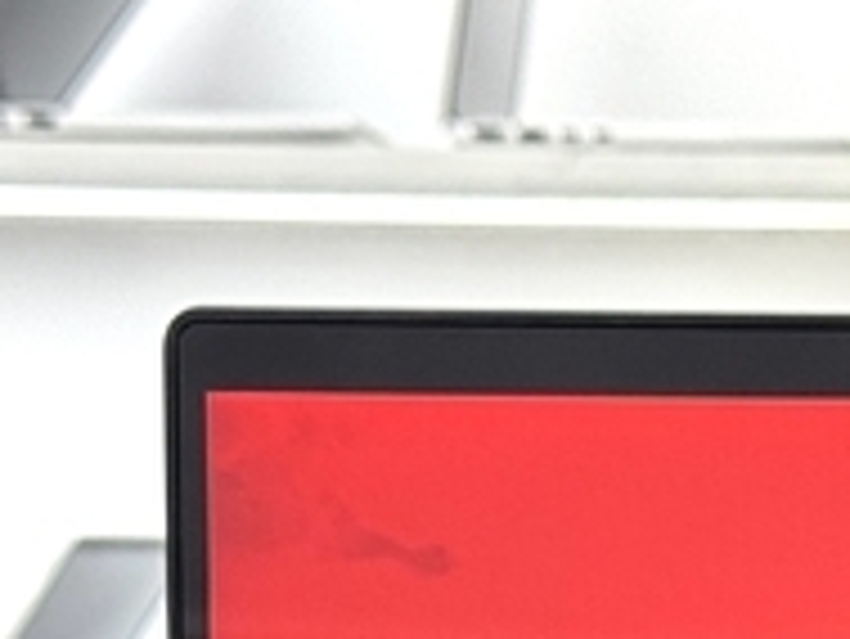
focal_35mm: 203
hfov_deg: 9.5
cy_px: 1202
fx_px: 4988
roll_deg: +0.3
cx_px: 1237
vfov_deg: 7.1
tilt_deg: -7.8
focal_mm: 6.76
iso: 160
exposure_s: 1/100
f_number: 1.78
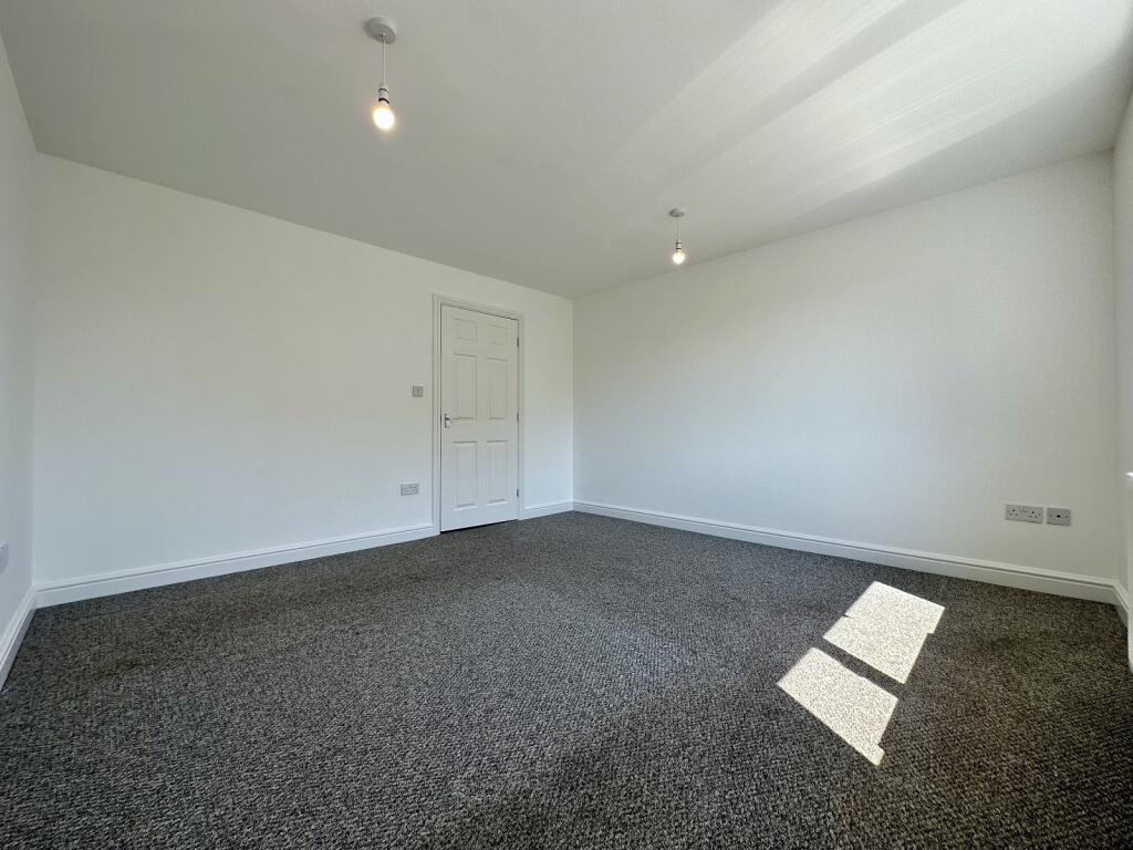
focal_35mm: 14
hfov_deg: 102.1
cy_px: 425
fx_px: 458
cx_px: 566
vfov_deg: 85.7
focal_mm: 2.22
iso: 40
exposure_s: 1/219
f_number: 2.2
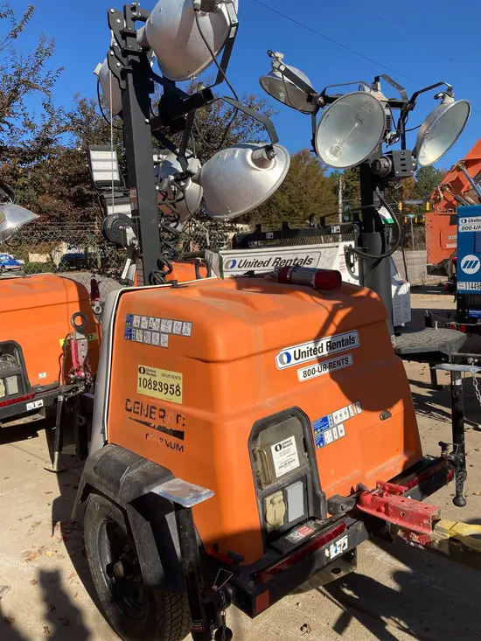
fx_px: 519
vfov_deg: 63.4
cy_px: 320
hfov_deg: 49.8
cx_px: 240
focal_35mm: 28
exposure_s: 1/1946
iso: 20
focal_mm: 3.99
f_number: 1.8
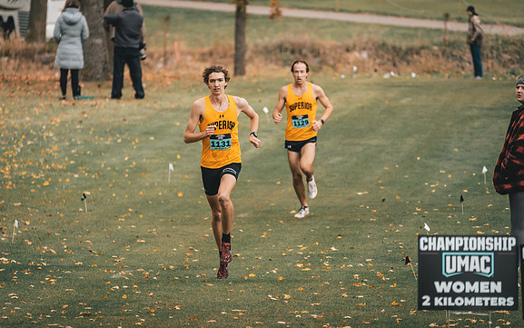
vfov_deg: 3.2
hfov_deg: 5.1
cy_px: 156
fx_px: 5857
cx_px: 262
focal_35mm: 410
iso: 400
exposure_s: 1/800
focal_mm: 400
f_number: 6.3
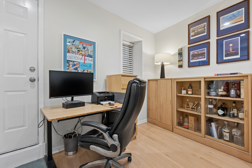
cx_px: 126
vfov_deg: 70.4
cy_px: 84
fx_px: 119
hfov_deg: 93.3
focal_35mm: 17
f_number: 11
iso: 400
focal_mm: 17
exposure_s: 1/15
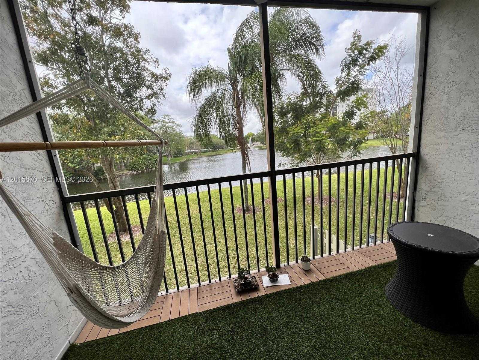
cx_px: 240
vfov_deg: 89.9
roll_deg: +5.5
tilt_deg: -11.2
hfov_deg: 106.2
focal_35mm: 13
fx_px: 180
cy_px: 180
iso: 32
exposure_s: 1/306
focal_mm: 1.57
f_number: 1.8
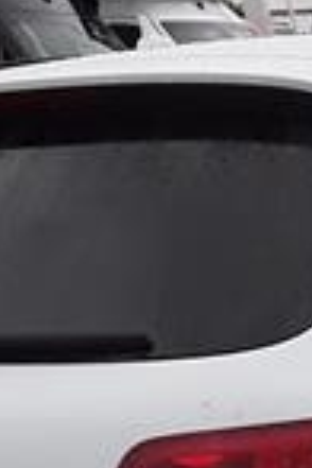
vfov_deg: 15.6
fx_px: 1651
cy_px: 544
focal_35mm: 127
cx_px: 350
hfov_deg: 10.7
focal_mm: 2.91
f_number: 1.9
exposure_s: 1/100
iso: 64
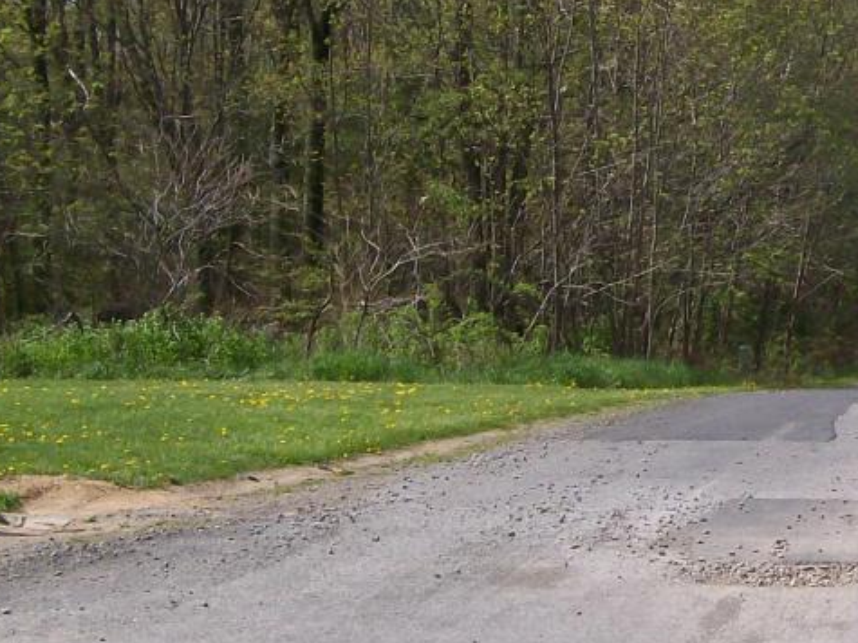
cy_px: 197
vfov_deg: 15.2
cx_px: 930
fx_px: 2404
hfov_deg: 19.4
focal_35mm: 97
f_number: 4.8
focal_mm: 6
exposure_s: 1/726
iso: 80
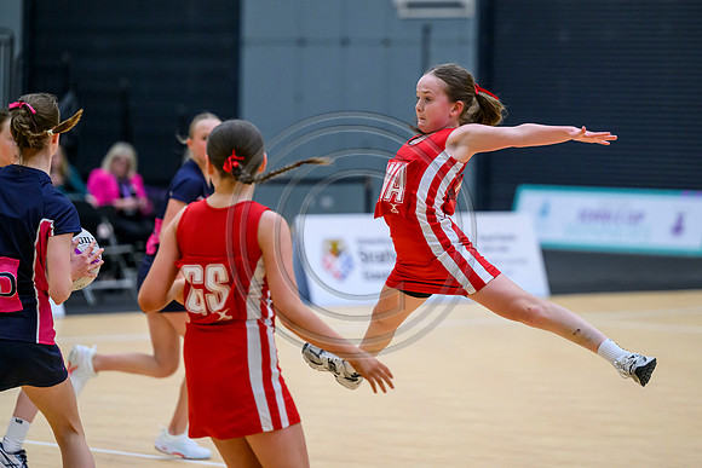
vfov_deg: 7.8
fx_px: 3435
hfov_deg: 11.7
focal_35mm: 176
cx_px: 412
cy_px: 193
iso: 5000
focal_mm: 150
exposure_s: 1/1000
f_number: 3.2
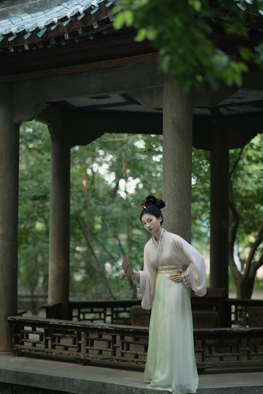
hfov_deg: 16.1
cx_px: 132
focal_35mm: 85
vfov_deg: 23.9
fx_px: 931
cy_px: 197
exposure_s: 1/160
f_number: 1.8
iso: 400
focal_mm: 85
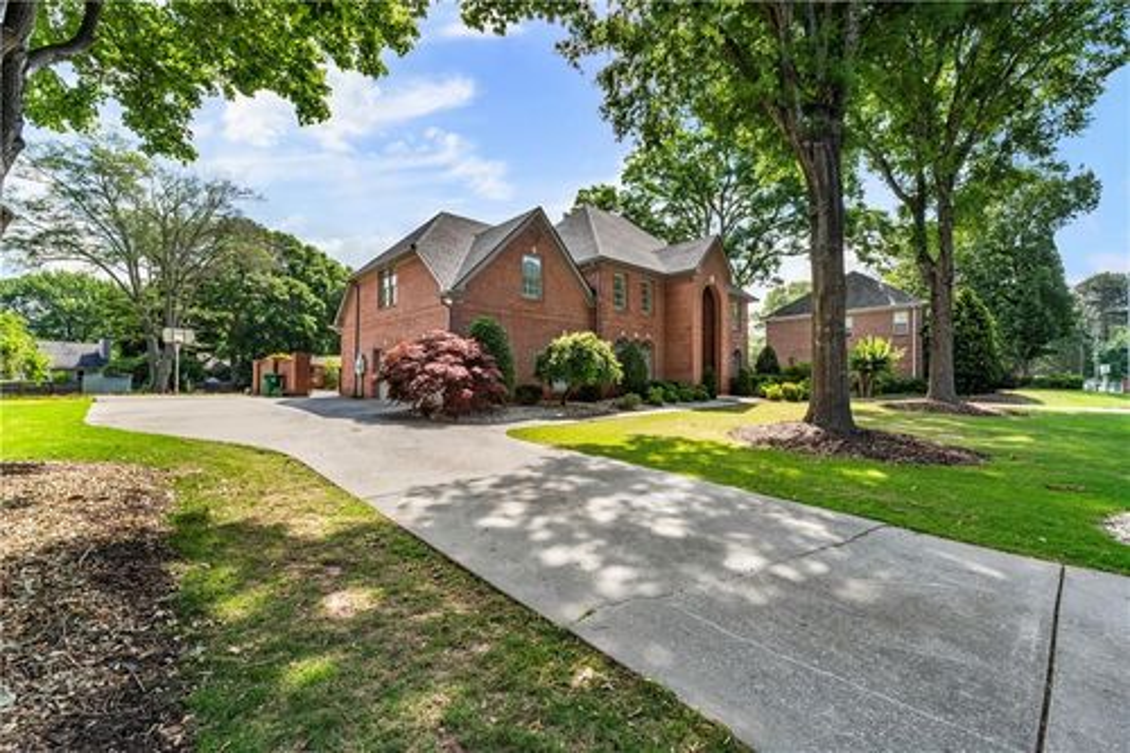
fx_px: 471
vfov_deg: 77.3
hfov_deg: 100.4
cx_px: 565
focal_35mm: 15
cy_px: 376
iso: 320
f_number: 8
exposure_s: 1/1600
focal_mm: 10
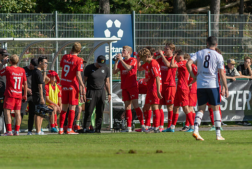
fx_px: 3573
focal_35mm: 510
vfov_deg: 2.7
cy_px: 87
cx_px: 124
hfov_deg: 4.0
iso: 110
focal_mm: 300
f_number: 3.5
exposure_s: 1/1600
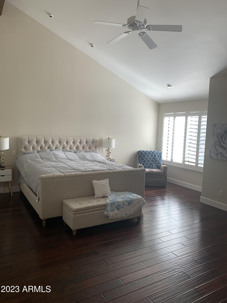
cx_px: 114
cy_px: 152
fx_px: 227
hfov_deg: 53.1
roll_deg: -1.2
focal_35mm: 26
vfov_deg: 67.3
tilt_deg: -5.5
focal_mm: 4.25
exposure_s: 1/120
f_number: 1.8
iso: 50
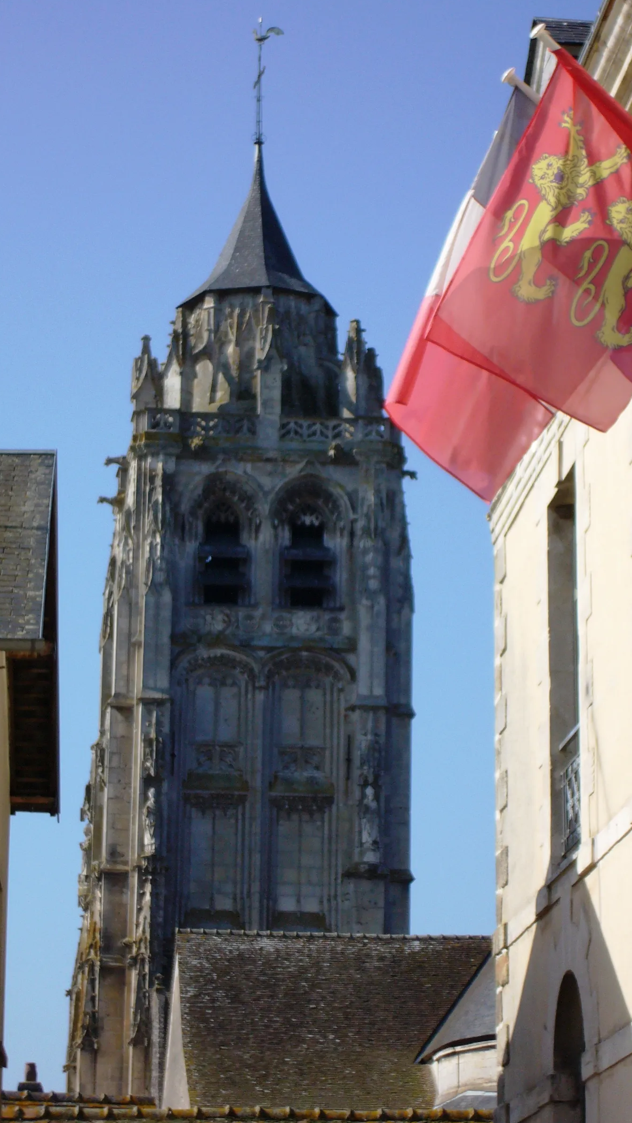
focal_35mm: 115
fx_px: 3425
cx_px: 336
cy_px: 562
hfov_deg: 10.5
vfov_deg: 18.6
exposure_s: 1/500
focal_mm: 17.4
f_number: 5
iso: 80
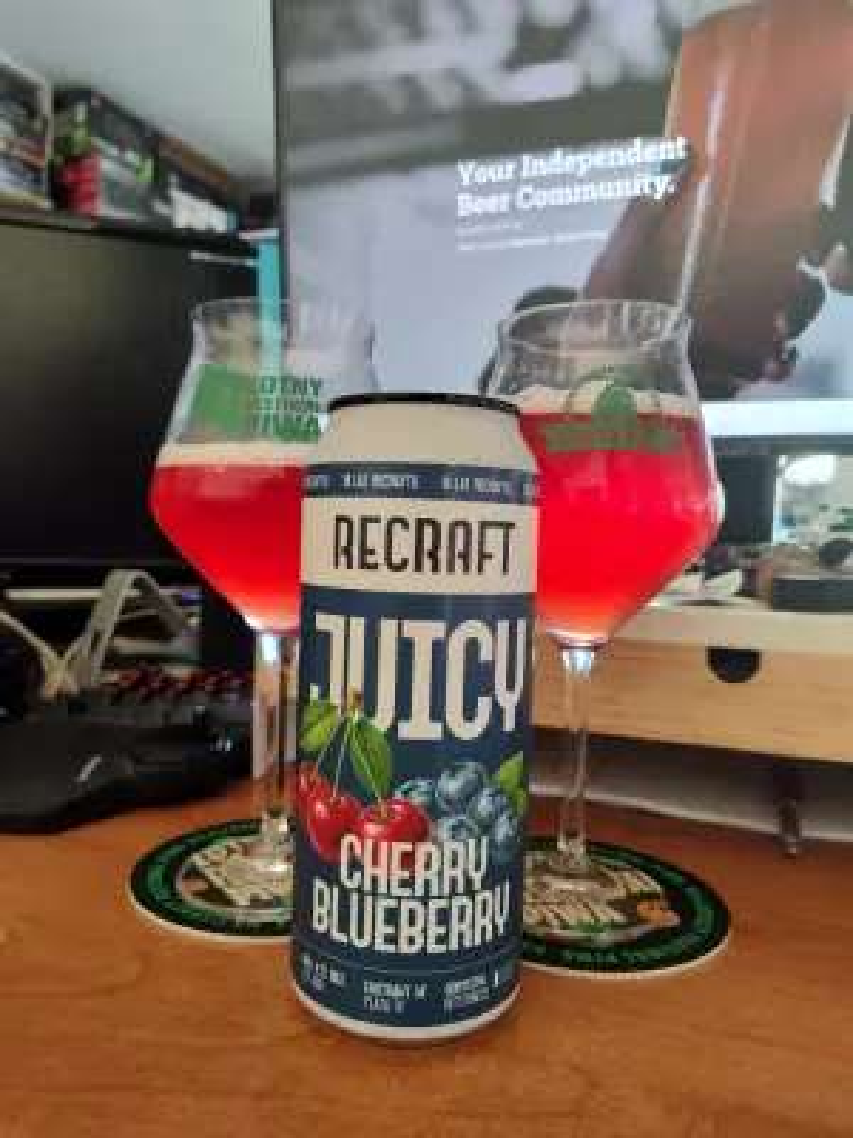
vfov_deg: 73.9
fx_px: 756
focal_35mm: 23
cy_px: 569
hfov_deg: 58.9
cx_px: 426
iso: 497
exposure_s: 1/50
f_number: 1.88
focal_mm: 5.56
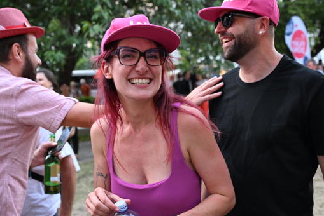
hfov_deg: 45.7
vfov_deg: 31.2
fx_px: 384
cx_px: 165
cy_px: 143
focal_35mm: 43
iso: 2500
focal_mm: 31.5
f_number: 3.5
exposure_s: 1/400
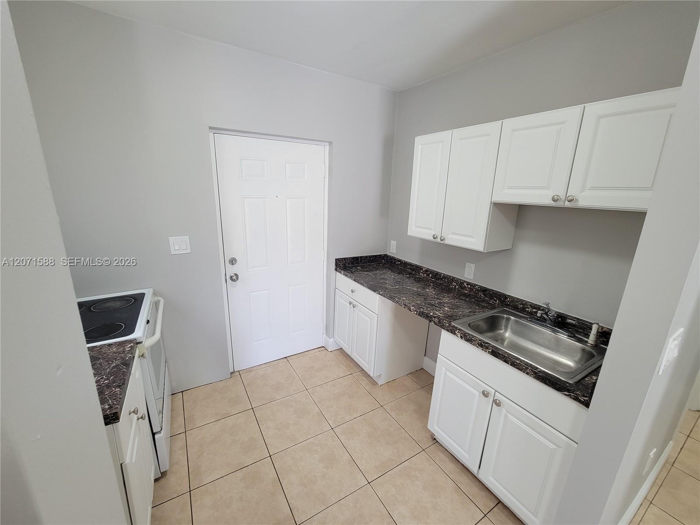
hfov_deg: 106.2
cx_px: 350
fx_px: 263
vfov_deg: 89.9
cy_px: 262
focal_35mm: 13
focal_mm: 2.2
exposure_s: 1/60
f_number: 2.2
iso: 200
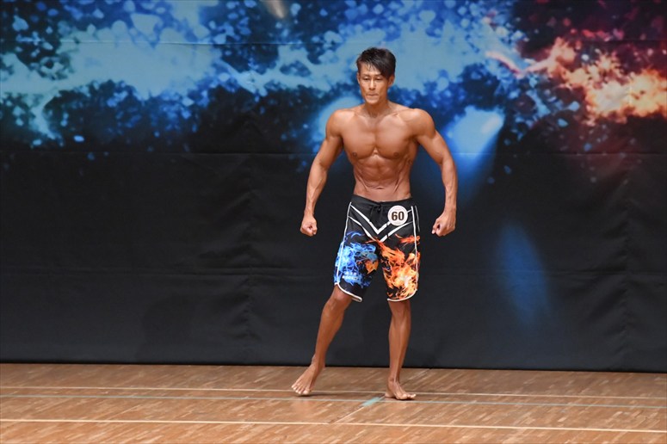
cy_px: 222
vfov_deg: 4.8
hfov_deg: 7.2
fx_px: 5278
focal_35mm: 285
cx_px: 334
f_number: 5.6
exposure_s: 1/400
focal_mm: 190
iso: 8000
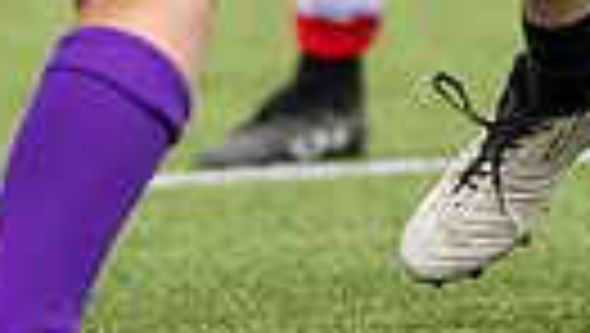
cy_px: -598
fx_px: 37240
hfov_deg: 0.9
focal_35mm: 2378
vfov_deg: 0.5
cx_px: 601
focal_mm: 400
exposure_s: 1/1600
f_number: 4
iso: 500
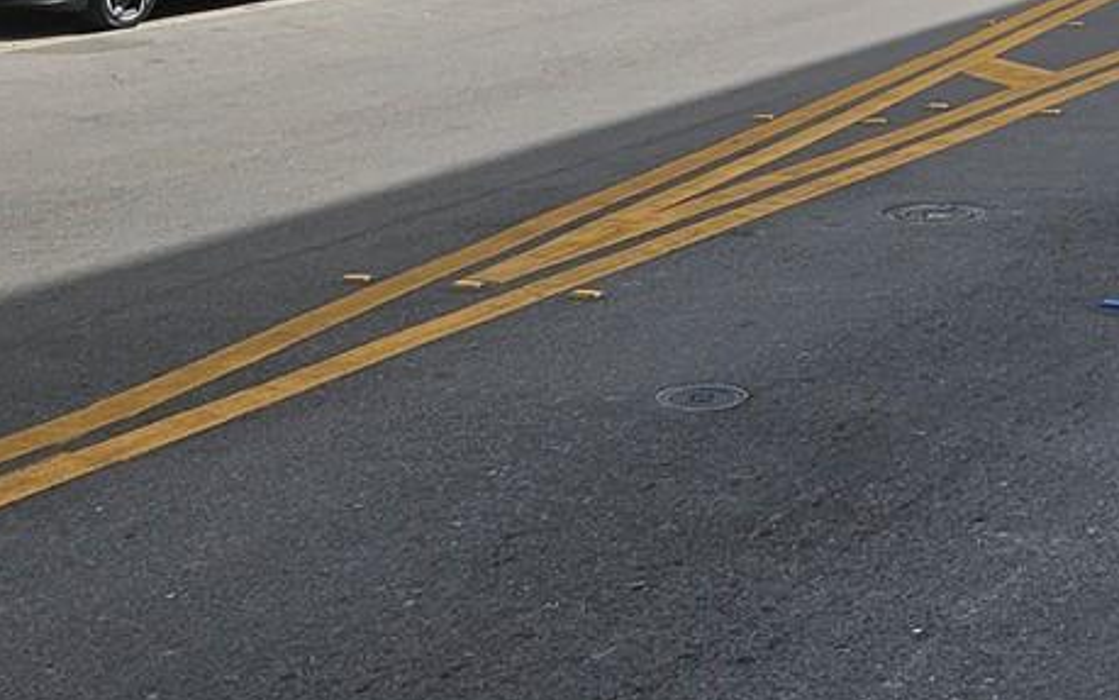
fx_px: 2593
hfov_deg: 23.3
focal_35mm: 85
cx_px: 1124
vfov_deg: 14.4
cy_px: -339
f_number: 1.8
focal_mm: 5.4
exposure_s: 1/2752
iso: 25
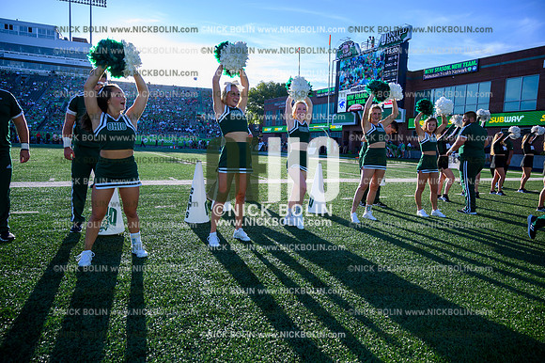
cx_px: 272
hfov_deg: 73.8
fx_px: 363
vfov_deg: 53.1
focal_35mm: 24
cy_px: 182
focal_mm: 24
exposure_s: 1/640
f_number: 4
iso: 125
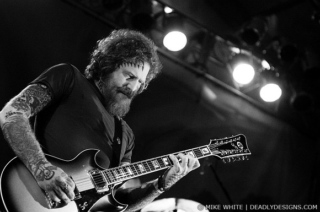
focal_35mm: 105
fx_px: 932
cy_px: 106
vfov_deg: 13.0
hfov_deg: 19.5
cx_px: 160
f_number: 2.8
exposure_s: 1/80
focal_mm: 70
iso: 800
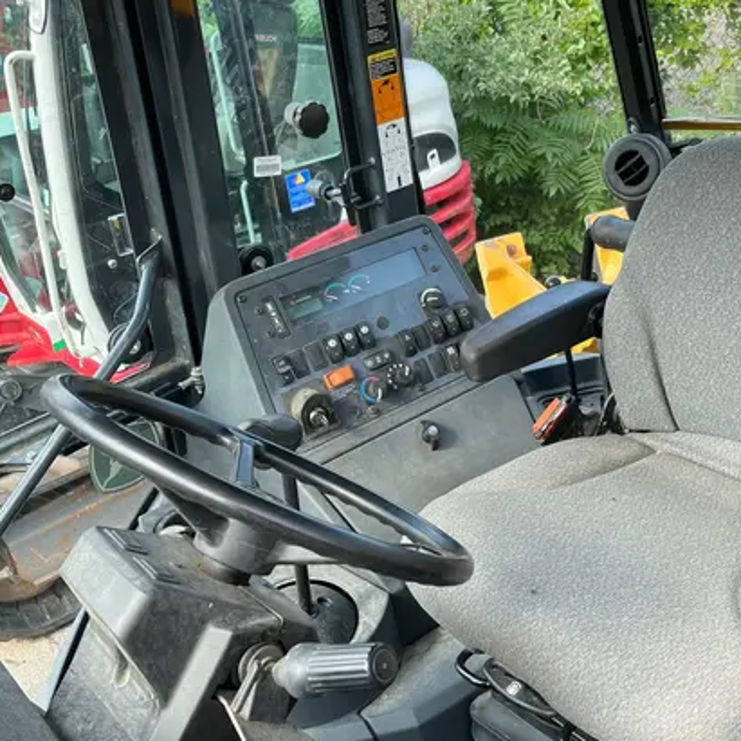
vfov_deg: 40.8
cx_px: 462
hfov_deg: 40.6
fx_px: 993
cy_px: 423
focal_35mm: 41
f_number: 1.6
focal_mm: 5.1
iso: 50
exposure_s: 1/260
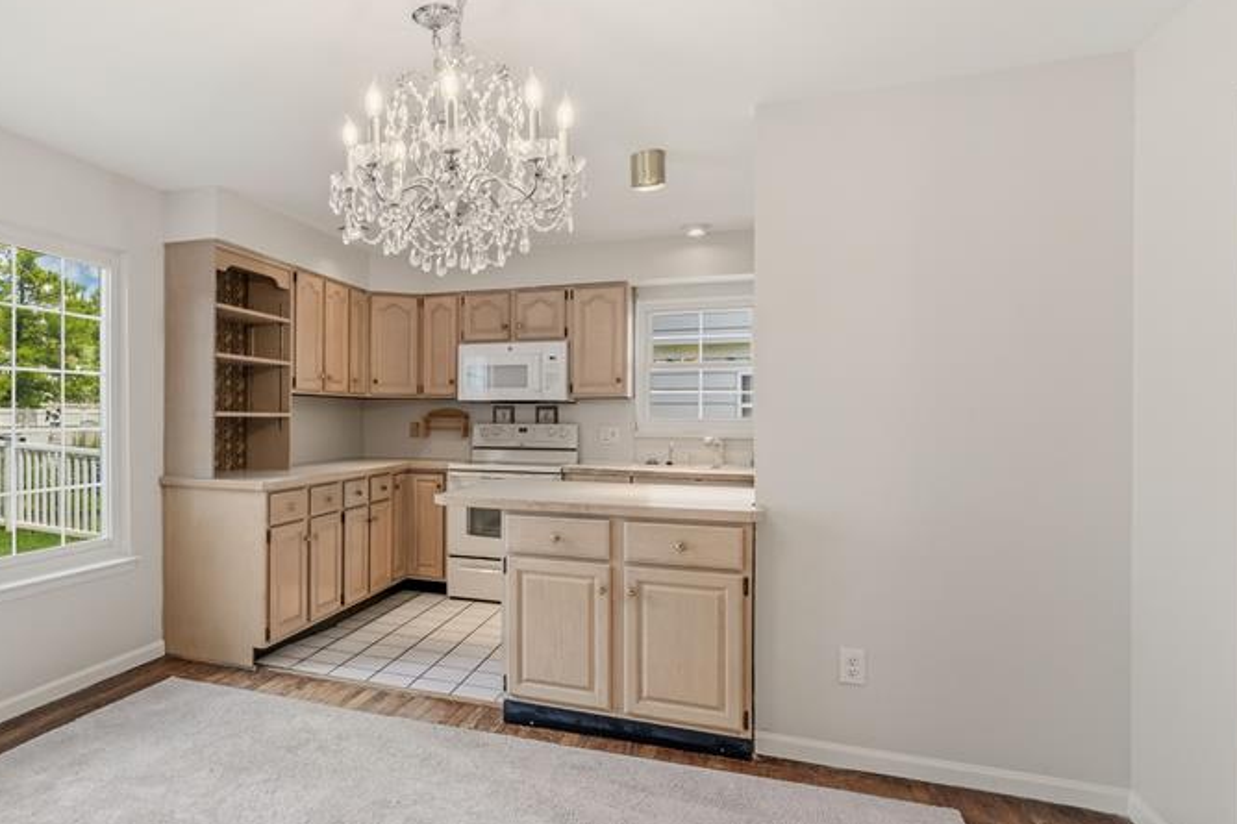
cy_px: 402
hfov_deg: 72.0
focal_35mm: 23
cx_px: 343
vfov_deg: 55.1
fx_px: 790
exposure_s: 1/2
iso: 500
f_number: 8
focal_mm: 10
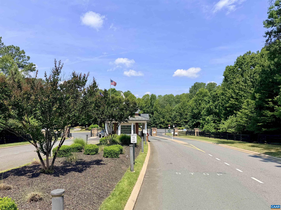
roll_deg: -1.2
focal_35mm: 24
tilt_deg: +2.6
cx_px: 140
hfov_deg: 71.6
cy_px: 105
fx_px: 195
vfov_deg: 56.8
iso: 80
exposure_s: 1/4405
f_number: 1.78
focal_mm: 6.76
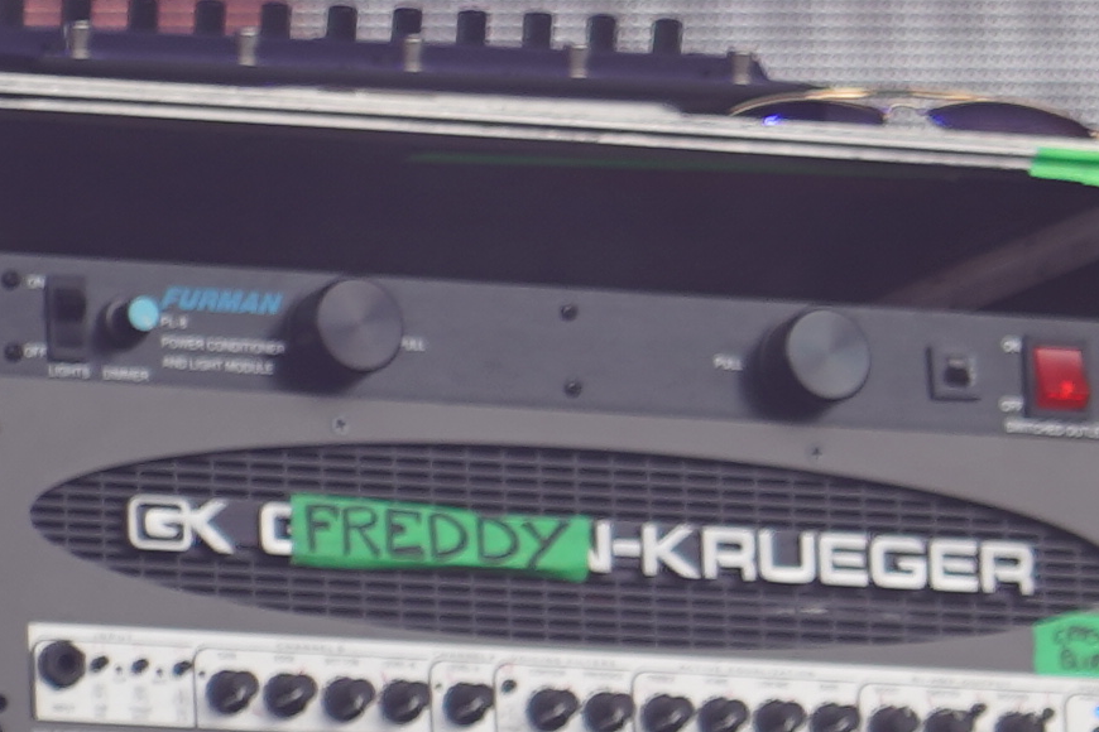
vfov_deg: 1.9
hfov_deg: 2.8
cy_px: 5
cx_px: 2875
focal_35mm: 724
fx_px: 22100
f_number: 4
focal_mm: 105
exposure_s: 1/160
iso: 100
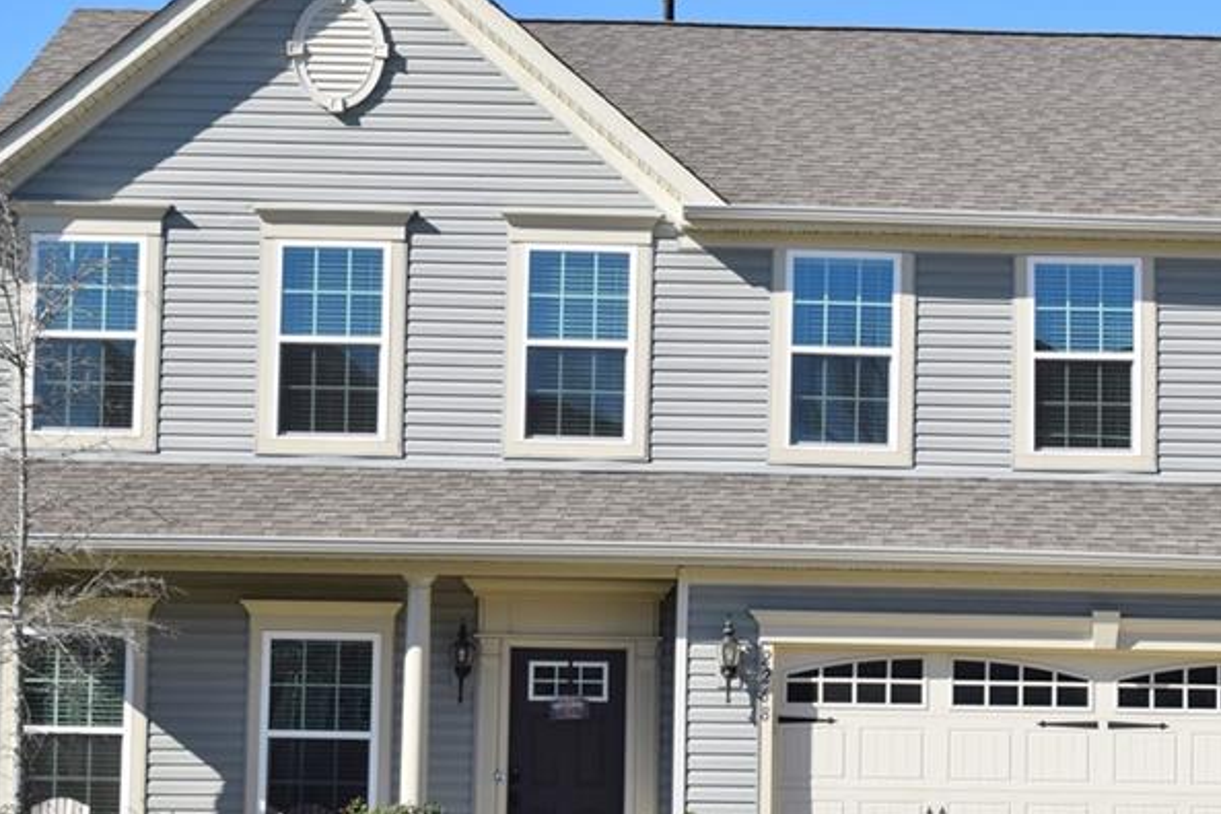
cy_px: 499
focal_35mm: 88
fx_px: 2984
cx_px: 770
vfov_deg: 15.5
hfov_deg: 23.1
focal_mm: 34
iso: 200
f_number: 10
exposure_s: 1/400
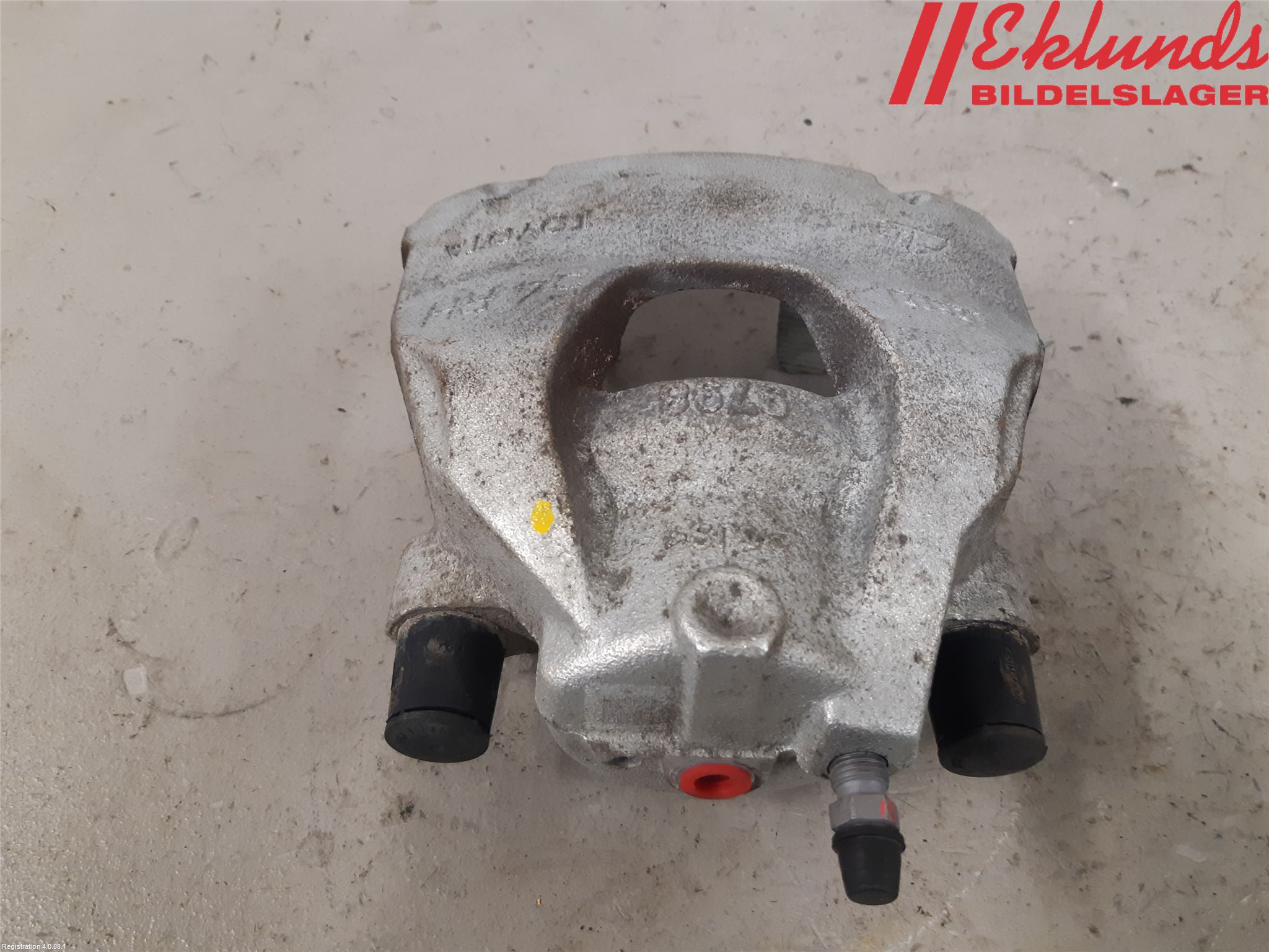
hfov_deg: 67.3
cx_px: 634
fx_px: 953
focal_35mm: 26
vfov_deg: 53.1
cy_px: 476
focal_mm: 3.93
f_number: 1.7
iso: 160
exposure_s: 1/50
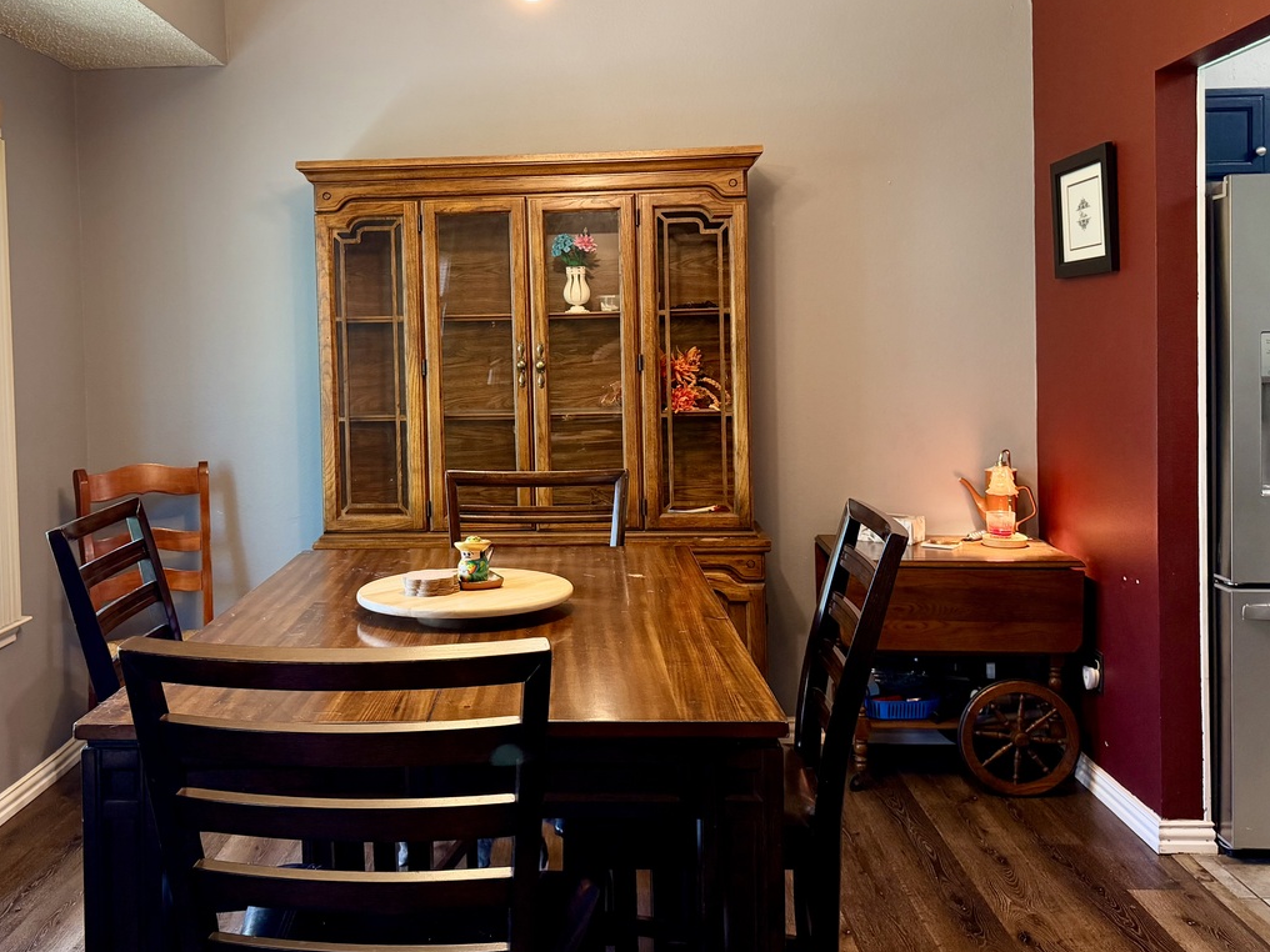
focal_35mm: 34
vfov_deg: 41.6
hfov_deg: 53.6
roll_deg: +1.2
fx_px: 1247
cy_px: 381
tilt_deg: -0.9
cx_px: 518
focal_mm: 6.76
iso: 250
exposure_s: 1/60
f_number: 1.78
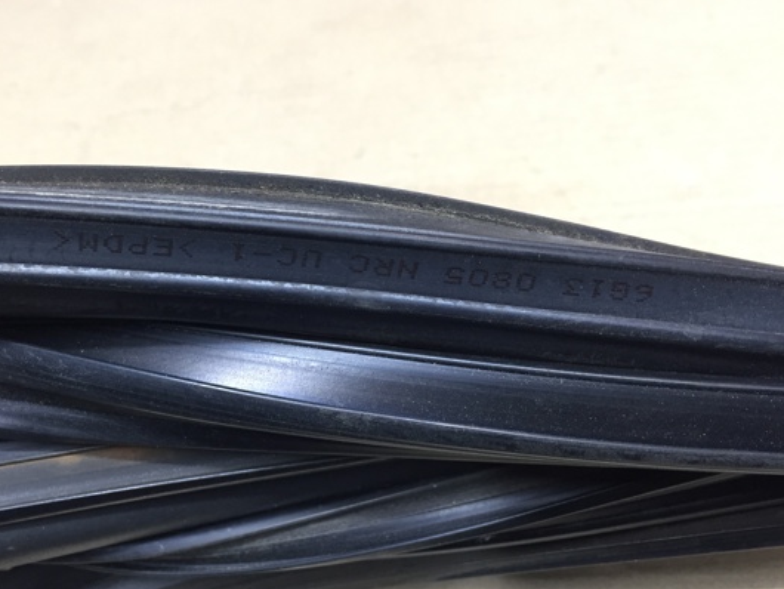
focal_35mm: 35
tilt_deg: -46.0
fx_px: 793
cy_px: 330
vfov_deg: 40.7
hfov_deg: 52.3
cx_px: 322
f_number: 2.2
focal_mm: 4.15
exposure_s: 1/33
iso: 125
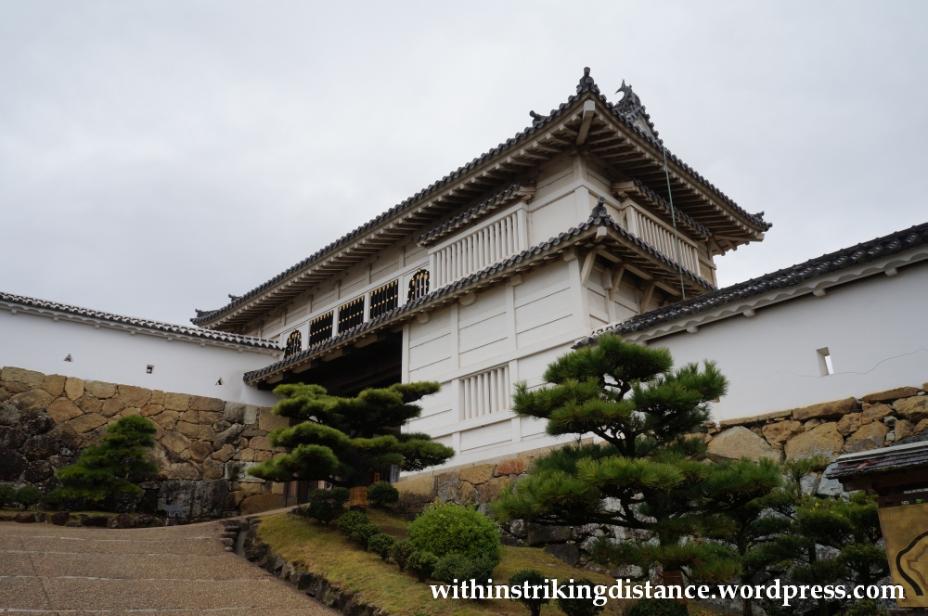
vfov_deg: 47.8
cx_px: 464
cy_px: 308
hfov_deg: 67.4
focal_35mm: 27
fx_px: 695
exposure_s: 1/125
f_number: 13
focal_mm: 18
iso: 200
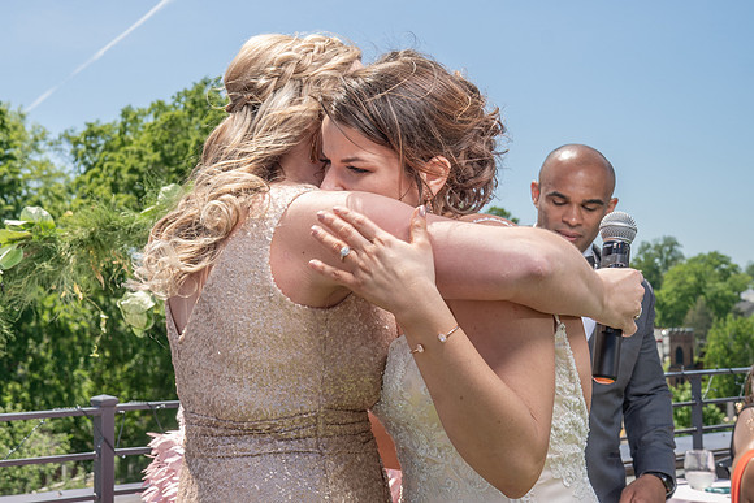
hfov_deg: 32.7
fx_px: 1234
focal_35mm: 59
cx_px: 119
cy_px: 204
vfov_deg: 23.0
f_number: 7.1
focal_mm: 35
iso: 50
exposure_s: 1/250
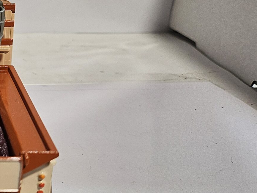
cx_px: -121
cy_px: 65
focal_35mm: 71
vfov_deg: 20.7
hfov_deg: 22.7
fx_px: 527
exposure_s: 1/100
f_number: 1.8
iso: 125
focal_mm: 5
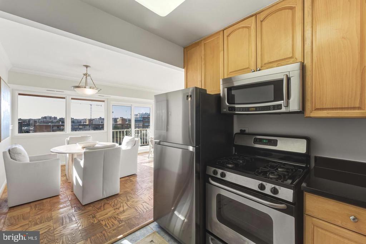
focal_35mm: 14
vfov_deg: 81.2
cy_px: 122
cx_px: 183
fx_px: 142
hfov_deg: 104.2
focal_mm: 14
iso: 640
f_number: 7.1
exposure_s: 1/500
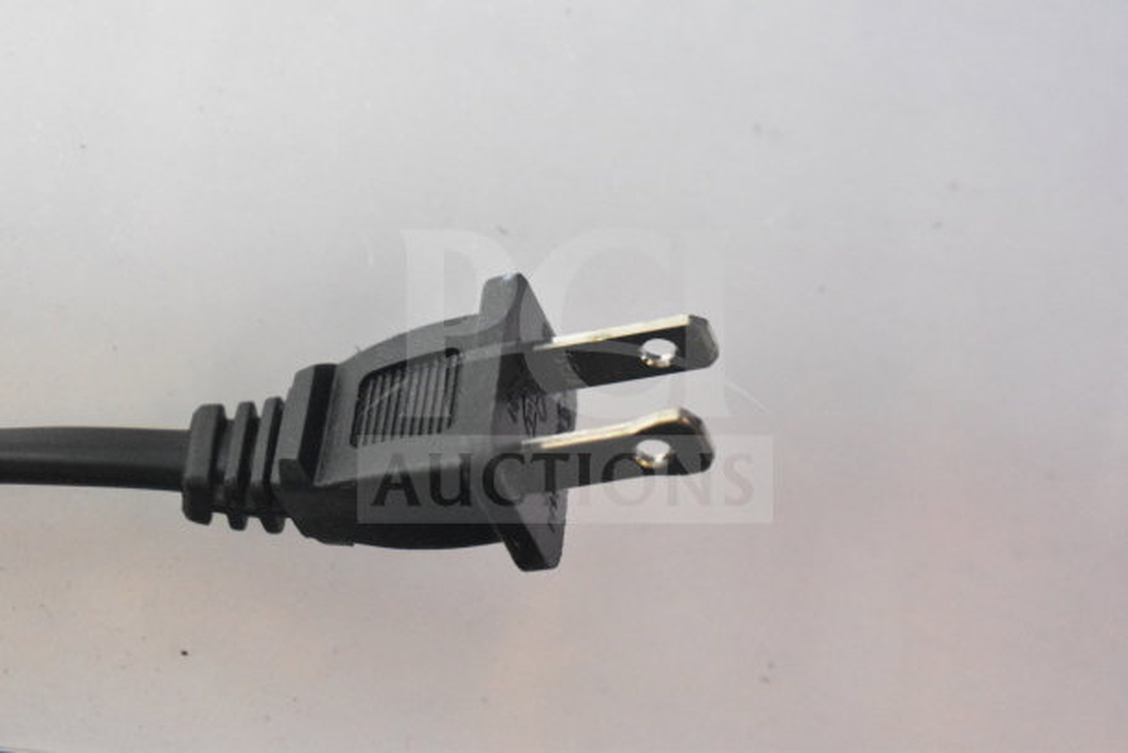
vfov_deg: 16.6
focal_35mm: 82
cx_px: 564
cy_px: 376
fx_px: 2585
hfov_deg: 24.6
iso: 10000
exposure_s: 1/100
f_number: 5.6
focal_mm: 55
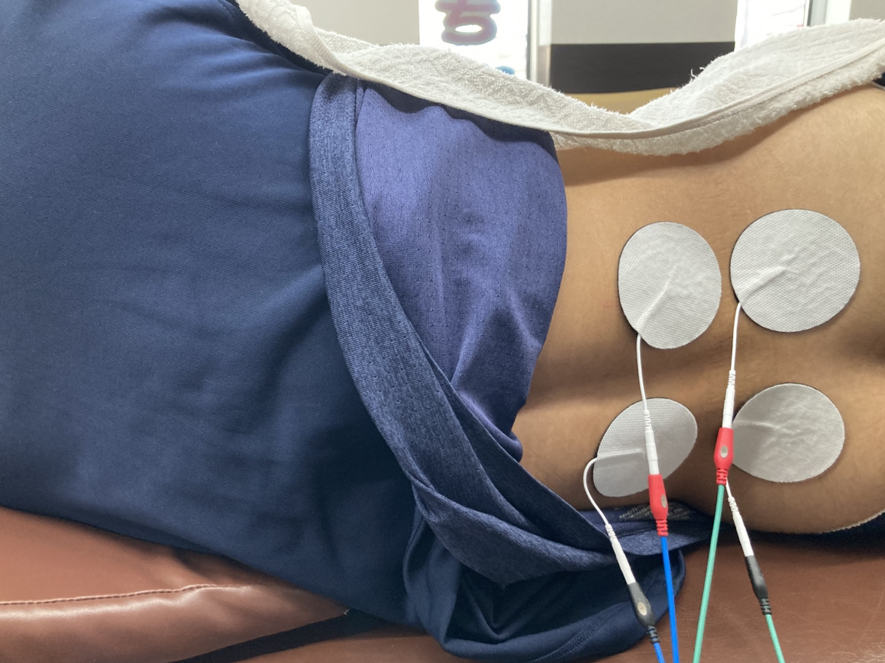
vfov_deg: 48.2
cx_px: 438
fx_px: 741
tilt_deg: -17.0
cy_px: 333
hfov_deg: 61.7
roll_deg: +0.7
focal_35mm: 29
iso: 200
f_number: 1.8
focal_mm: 3.99
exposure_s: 1/60
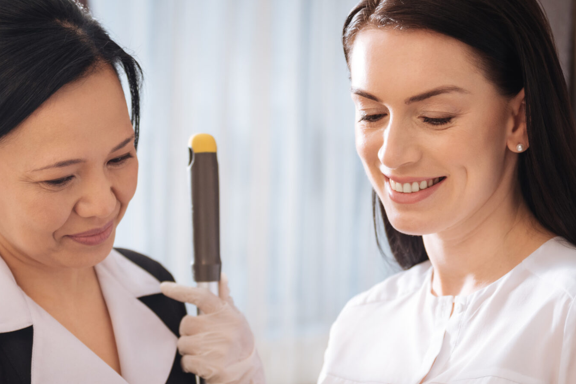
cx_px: 273
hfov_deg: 24.2
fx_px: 1344
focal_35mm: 84
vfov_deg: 16.1
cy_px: 339
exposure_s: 1/160
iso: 250
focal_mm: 44
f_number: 2.8
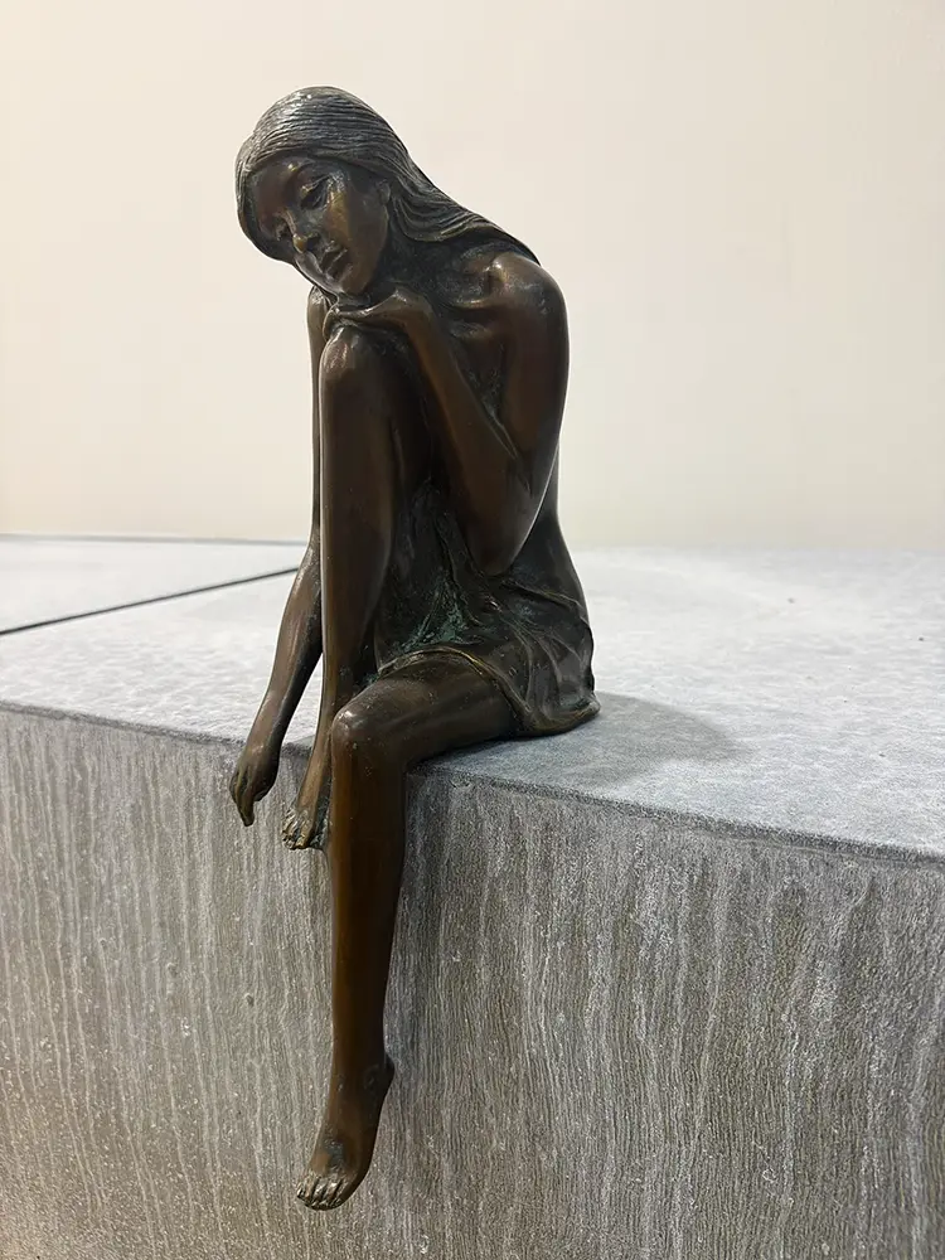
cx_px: 472
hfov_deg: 56.8
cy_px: 630
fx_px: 874
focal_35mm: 24
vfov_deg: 71.6
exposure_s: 1/50
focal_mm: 6.76
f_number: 1.78
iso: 100
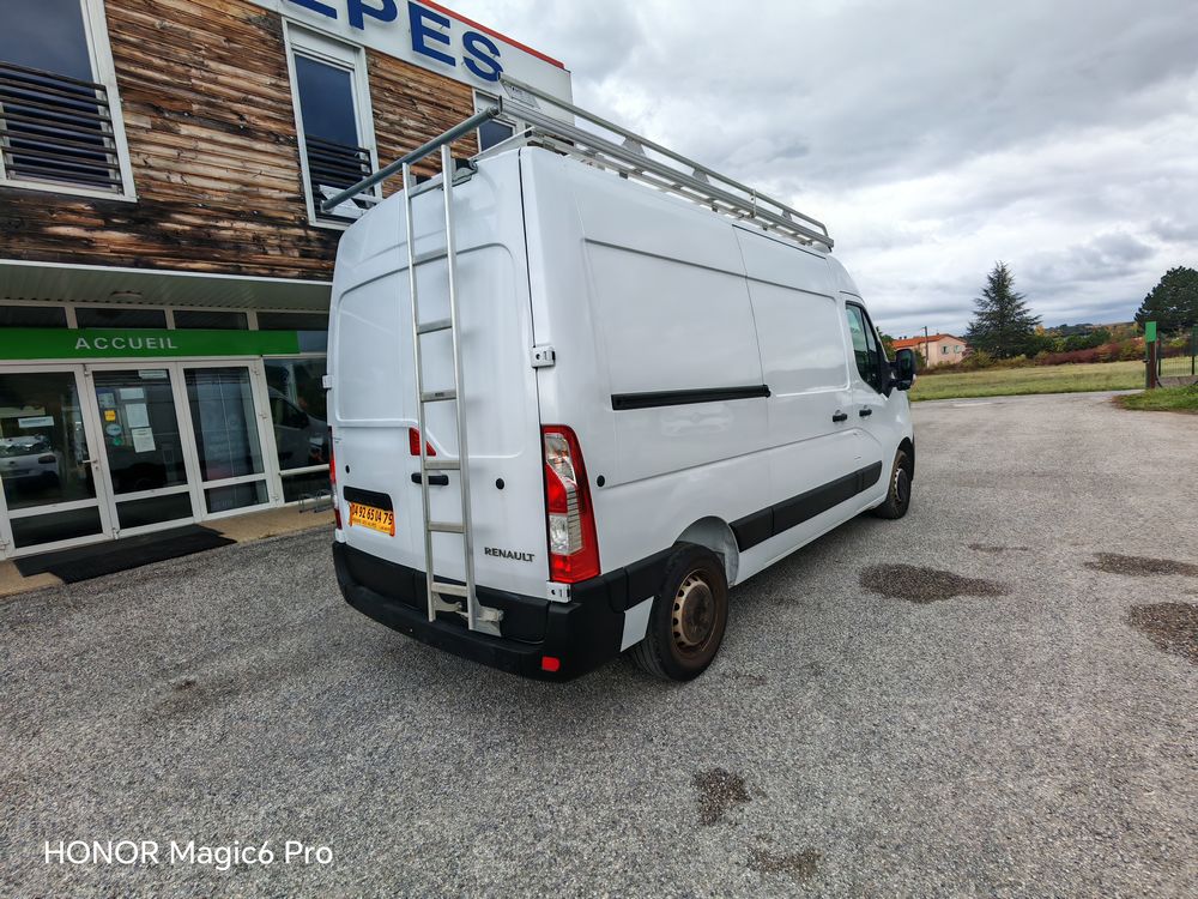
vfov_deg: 74.7
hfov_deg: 91.0
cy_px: 450
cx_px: 599
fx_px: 588
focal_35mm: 17
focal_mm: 1.82
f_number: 2
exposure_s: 1/180
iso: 50
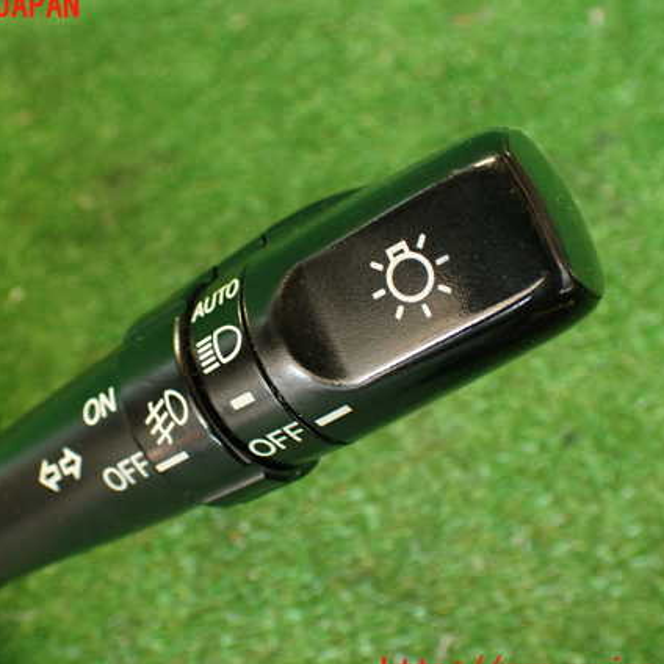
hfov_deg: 41.7
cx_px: 265
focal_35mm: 40
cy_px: 340
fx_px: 868
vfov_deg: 41.9
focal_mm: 5.79
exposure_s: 1/30
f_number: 2.4
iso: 320
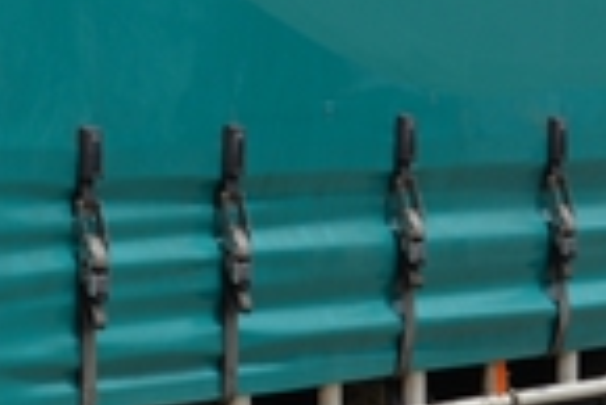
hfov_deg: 8.0
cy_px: 13
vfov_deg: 5.5
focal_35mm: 248
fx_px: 4179
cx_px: -522
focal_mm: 35
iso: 100
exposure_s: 1/320
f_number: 9
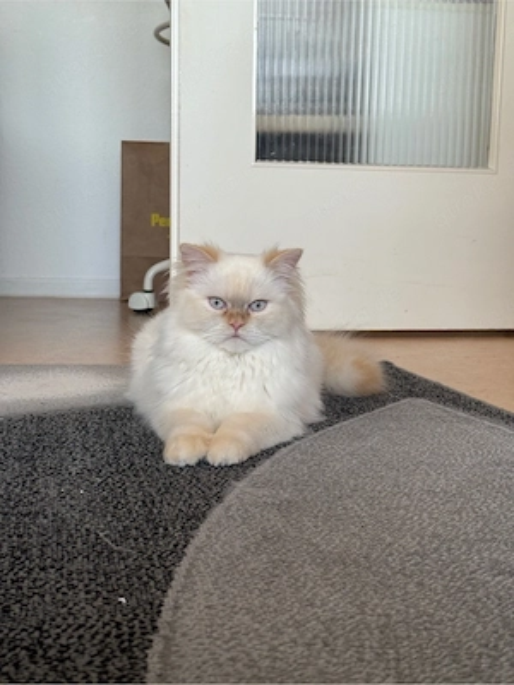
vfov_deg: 39.7
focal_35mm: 48
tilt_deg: -4.9
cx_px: 257
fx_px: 950
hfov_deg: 30.3
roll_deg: -0.4
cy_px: 342
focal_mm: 6.86
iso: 80
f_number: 1.78
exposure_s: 1/50
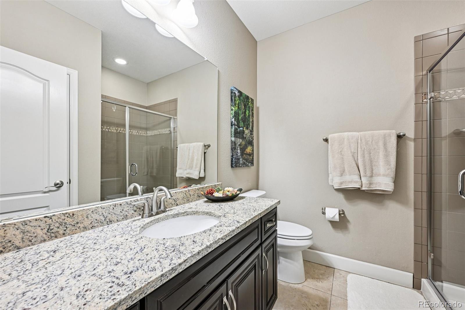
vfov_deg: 81.2
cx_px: 232
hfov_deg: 104.3
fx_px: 181
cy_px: 155
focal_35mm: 14
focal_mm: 14
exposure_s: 1/2
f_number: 11
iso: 400
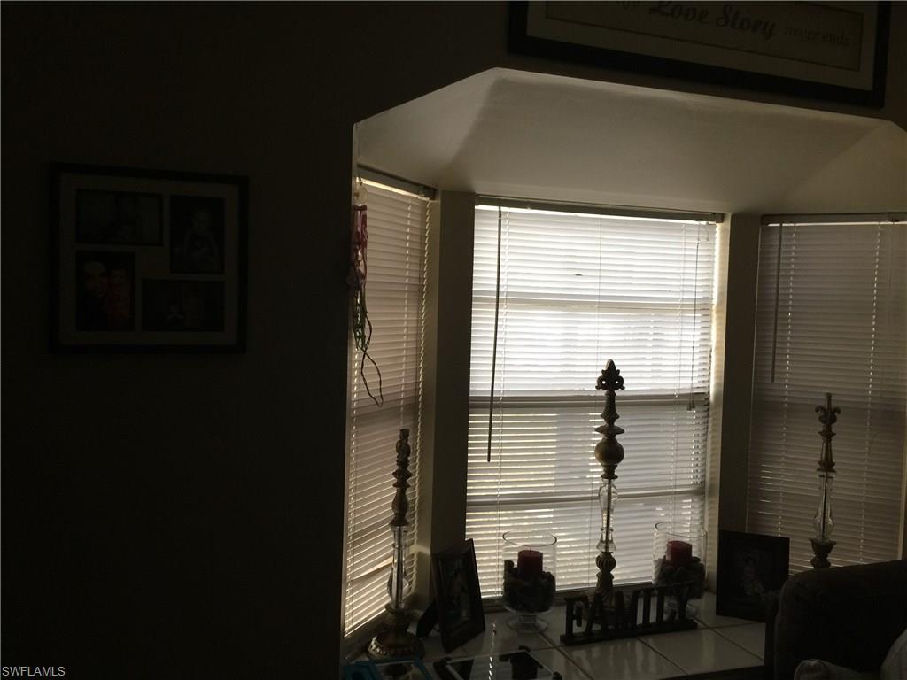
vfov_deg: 48.2
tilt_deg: -0.8
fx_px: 760
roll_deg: -2.2
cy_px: 340
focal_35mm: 29
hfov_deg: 61.7
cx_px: 454
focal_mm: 4.15
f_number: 2.2
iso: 40
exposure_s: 1/30
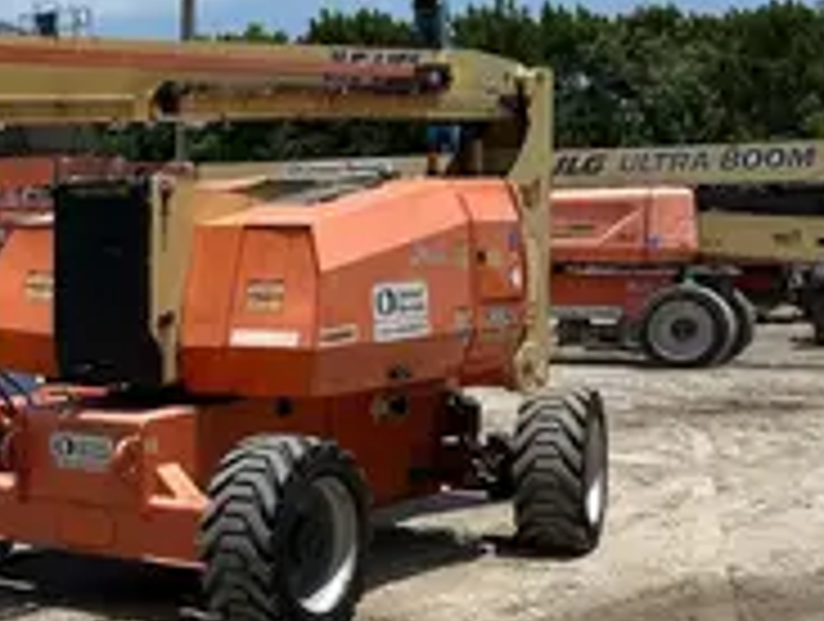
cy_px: 371
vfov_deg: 18.9
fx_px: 1860
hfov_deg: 22.8
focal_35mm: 78
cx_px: -189
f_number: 1.5
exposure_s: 1/6579
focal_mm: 5.7
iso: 50
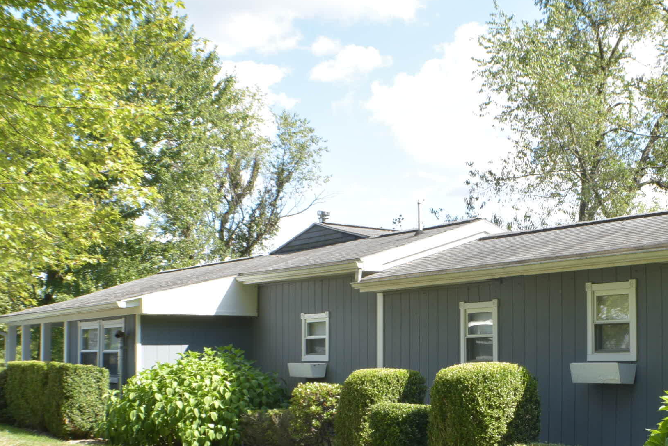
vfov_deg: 19.7
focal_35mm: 69
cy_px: 309
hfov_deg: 28.6
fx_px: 1280
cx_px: 534
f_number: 16
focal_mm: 25
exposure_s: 1/40
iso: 200
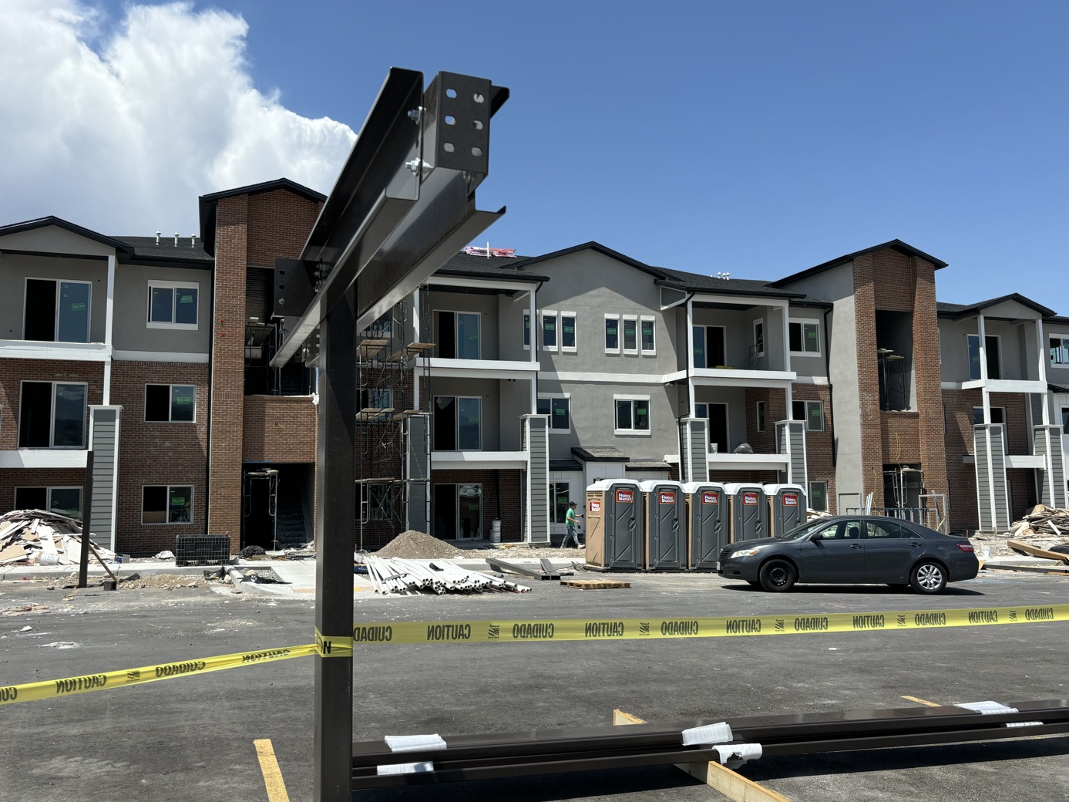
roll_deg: +0.0
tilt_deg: +7.3
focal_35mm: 30
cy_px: 396
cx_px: 509
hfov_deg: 59.9
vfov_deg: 46.8
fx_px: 926
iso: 50
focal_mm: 5.96
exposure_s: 1/3650
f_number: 1.6
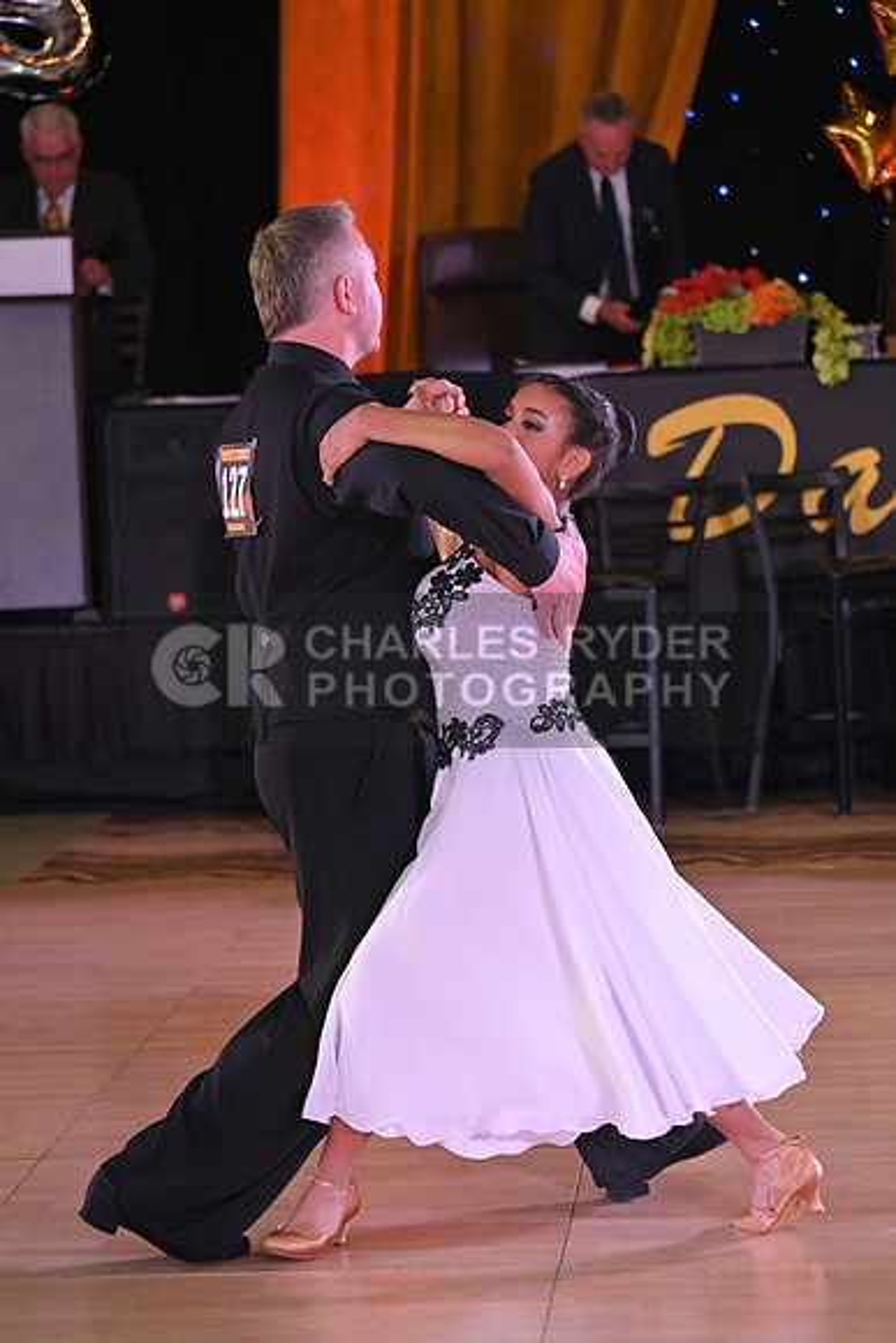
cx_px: 448
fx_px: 4477
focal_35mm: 120
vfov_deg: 17.1
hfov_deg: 11.4
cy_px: 672
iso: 3200
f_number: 5
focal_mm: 120
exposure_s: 1/400
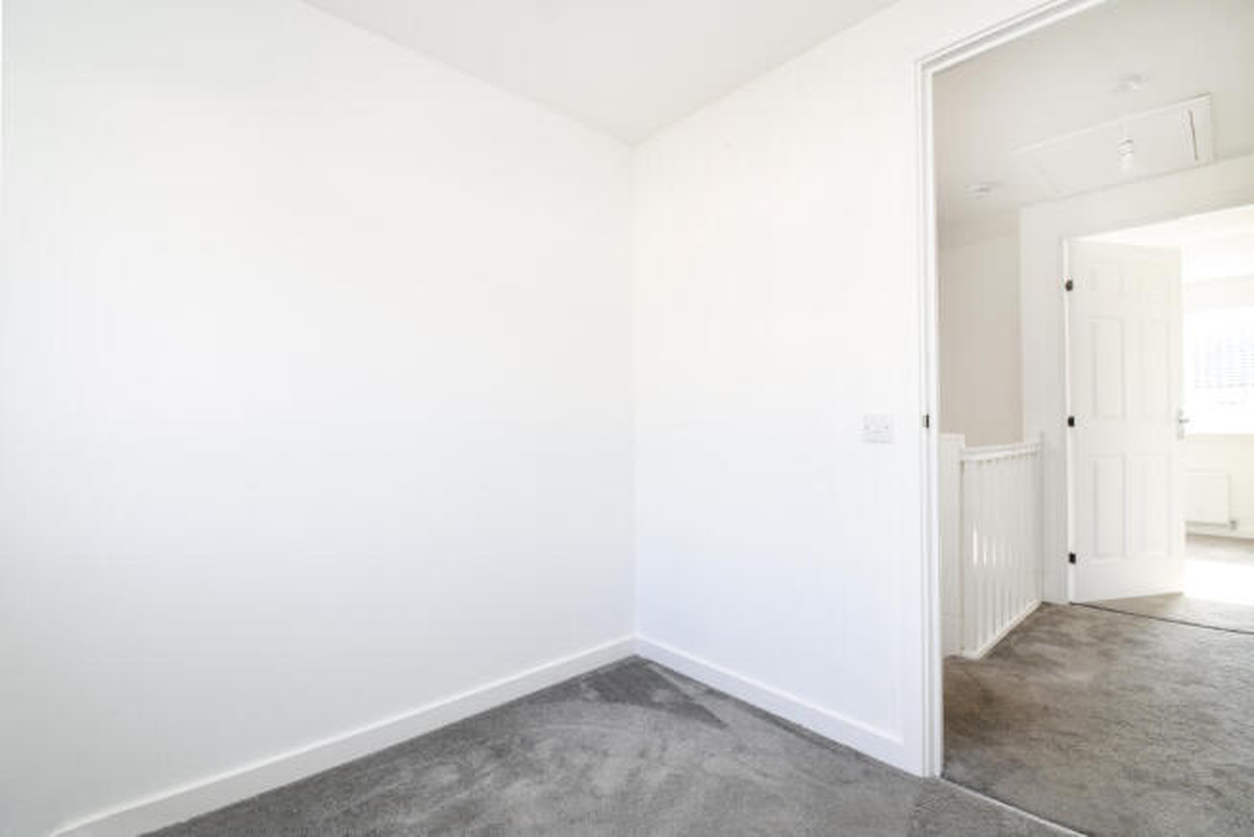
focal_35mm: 15
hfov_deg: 100.4
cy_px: 418
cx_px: 627
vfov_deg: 77.4
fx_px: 523
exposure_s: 1/13
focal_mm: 10
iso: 160
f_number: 10
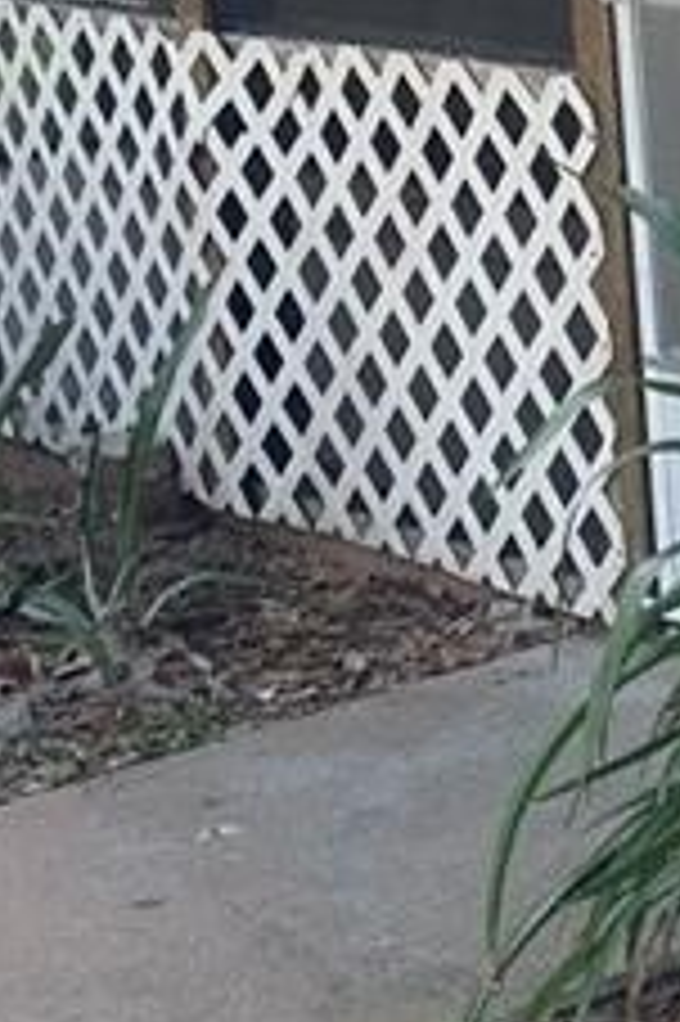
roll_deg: +5.0
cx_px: 1135
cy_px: -144
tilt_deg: -4.8
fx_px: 4058
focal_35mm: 143
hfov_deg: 9.2
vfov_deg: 14.0
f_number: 1.8
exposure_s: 1/471
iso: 25
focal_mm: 4.25
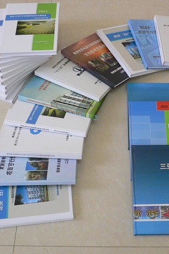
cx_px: 109
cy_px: 128
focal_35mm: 49
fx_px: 345
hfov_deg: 27.4
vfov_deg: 40.4
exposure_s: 1/30
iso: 100
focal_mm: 5.8
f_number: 2.8
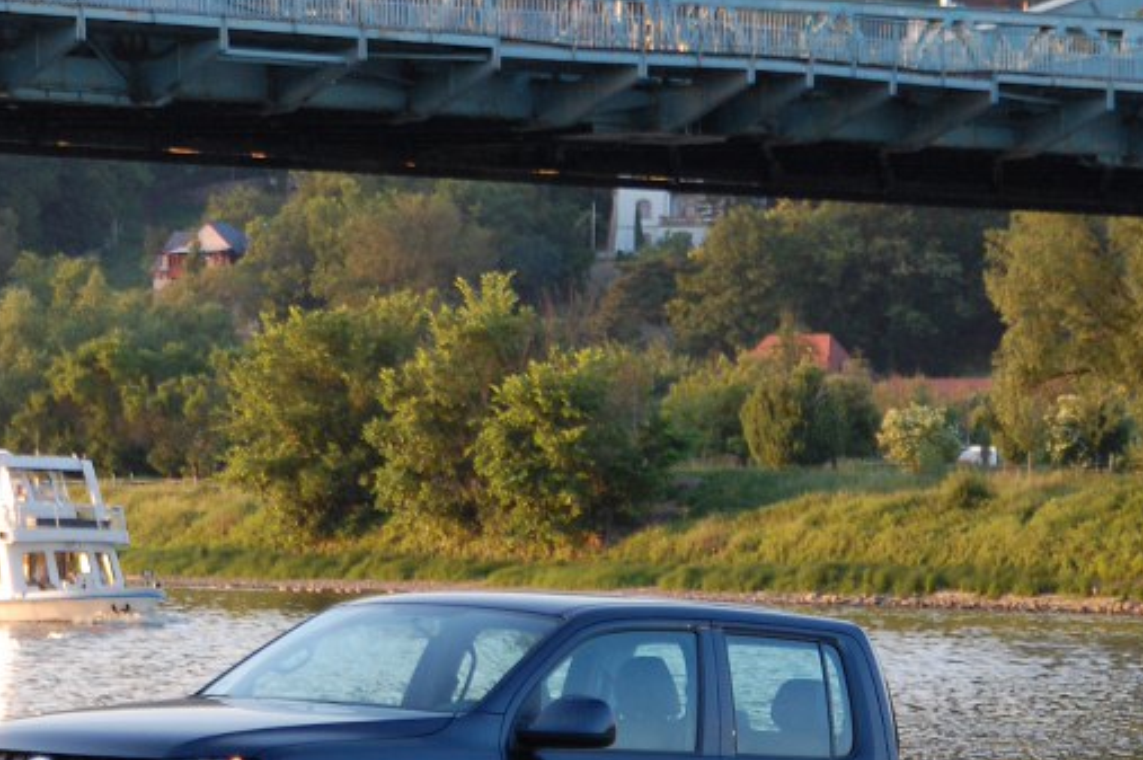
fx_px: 6915
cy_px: 432
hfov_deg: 9.4
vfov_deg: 6.3
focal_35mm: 218
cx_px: 271
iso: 400
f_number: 5.3
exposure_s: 1/125
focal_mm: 72
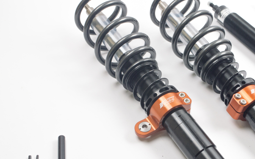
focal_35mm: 65
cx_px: 168
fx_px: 452
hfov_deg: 31.3
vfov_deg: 20.0
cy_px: 88
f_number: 9
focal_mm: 32
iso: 100
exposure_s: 1/15
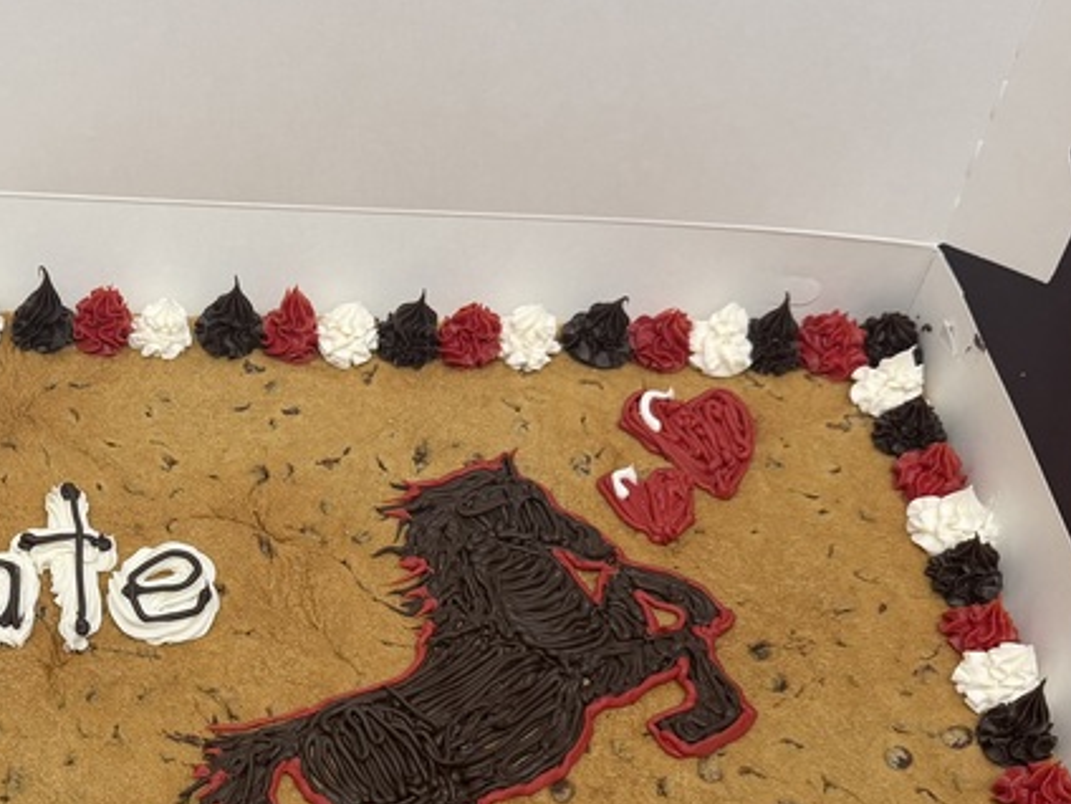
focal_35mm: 58
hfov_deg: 31.9
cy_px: 592
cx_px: 139
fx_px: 1794
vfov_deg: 25.0
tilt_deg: -51.3
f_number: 1.78
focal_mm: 6.76
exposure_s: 1/120
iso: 125
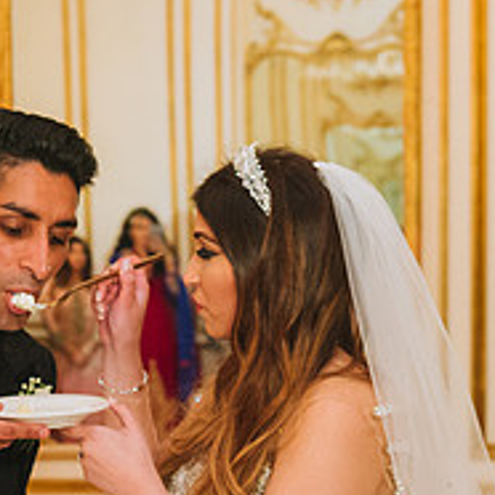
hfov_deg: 14.6
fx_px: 1925
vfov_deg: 14.6
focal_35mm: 119
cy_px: 398
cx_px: 101
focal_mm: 45
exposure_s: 1/125
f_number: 4
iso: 1600
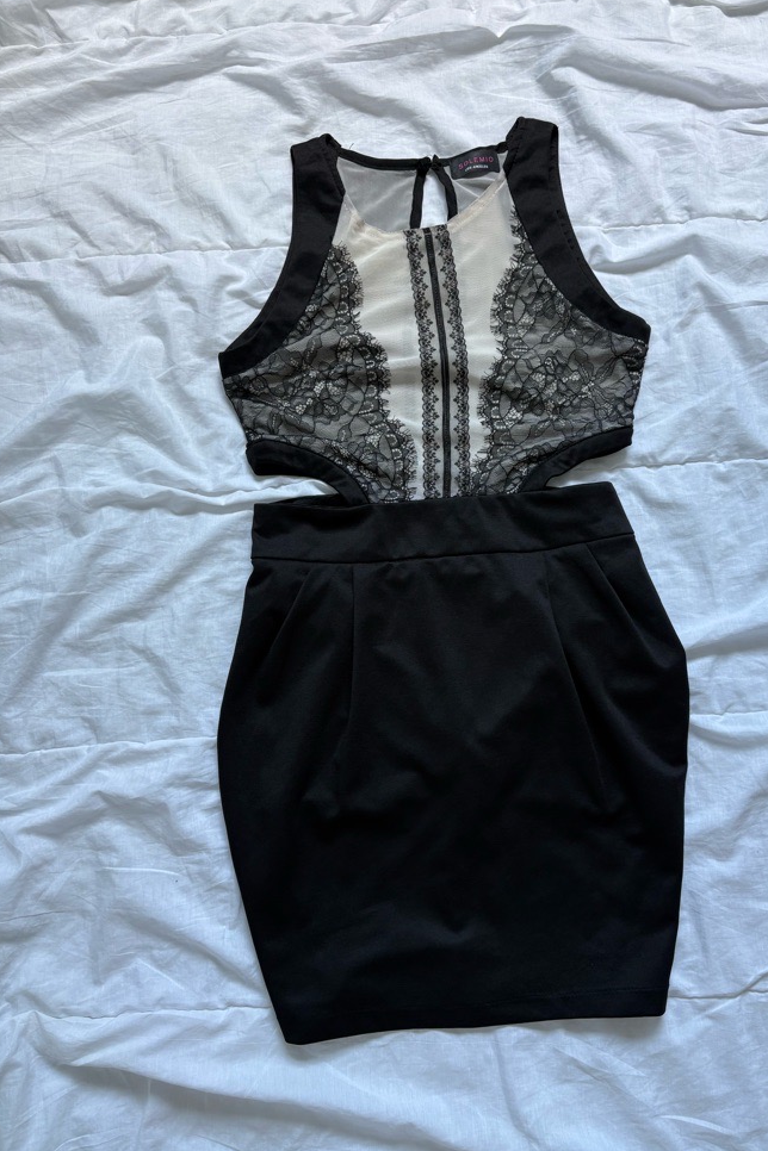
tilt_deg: -82.5
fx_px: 896
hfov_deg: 46.2
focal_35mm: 28
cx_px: 444
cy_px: 566
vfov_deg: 65.5
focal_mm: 5.96
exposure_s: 1/121
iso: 64
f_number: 1.6
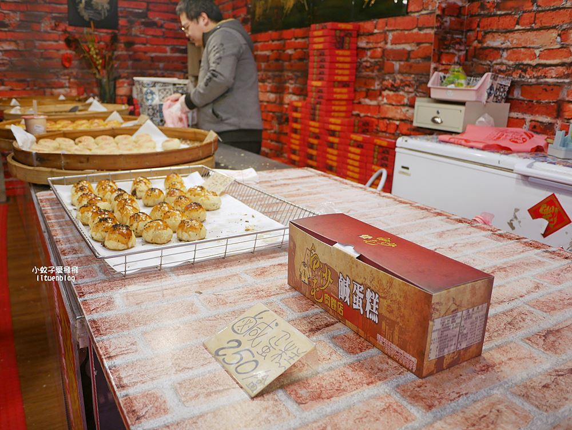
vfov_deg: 49.8
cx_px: 286
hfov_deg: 63.4
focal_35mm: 28
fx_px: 463
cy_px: 215
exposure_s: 1/80
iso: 200
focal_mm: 14
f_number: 2.5
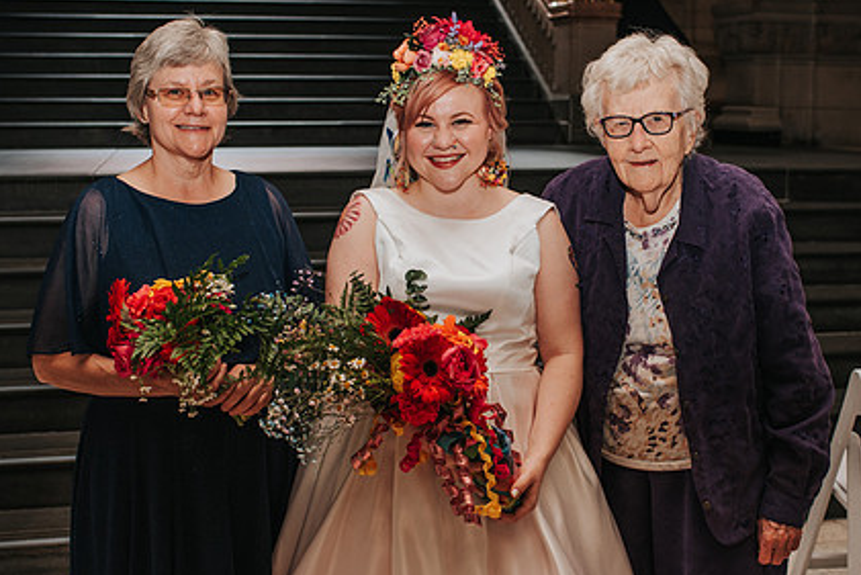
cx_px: 468
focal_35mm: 51
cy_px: 271
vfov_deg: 26.5
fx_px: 1220
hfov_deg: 38.8
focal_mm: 35
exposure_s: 1/160
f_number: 4
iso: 1000
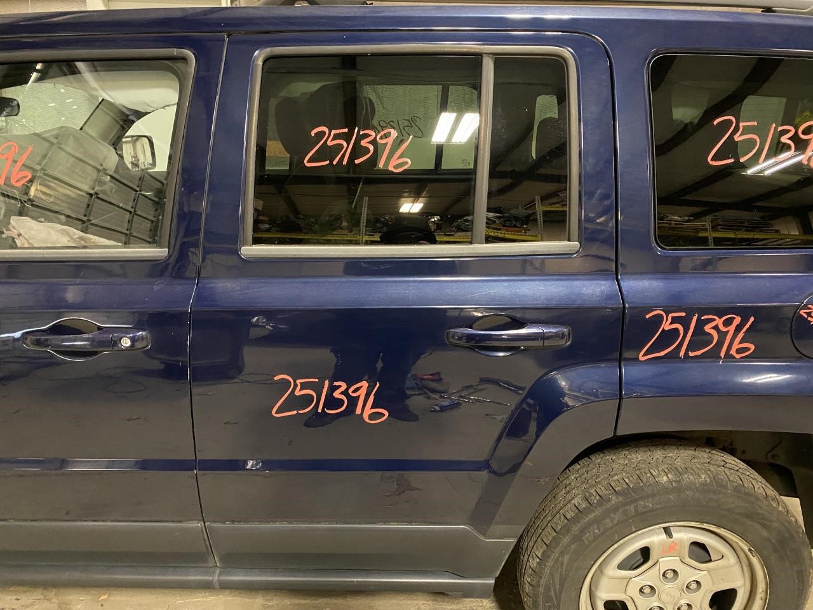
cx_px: 406
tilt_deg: -17.8
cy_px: 305
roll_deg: -1.5
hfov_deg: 67.3
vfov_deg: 53.1
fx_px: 611
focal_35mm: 26
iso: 800
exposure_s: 1/30
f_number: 1.8
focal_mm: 4.25
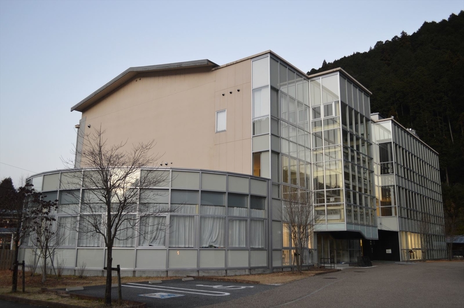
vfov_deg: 43.5
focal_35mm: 30
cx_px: 232
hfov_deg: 62.0
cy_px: 154
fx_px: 386
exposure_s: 1/50
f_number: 3.8
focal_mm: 20
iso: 400
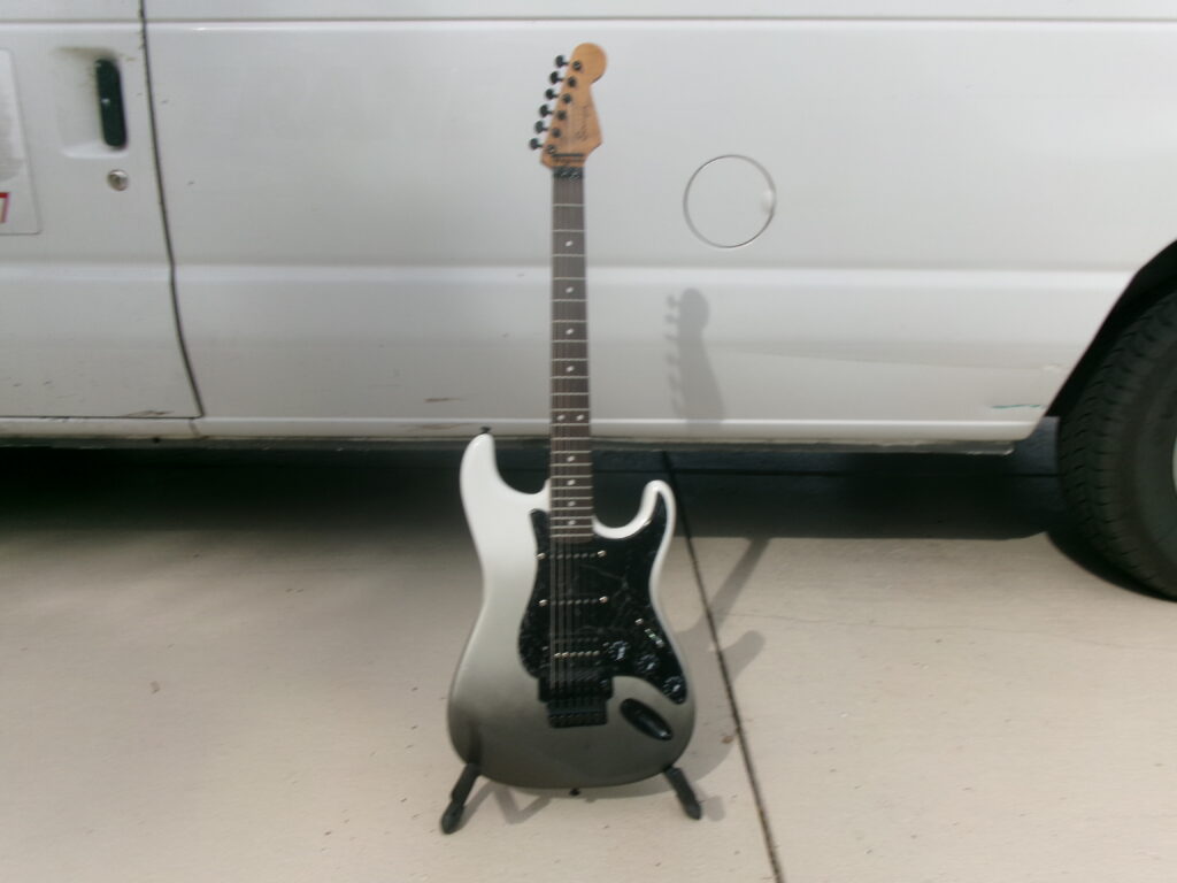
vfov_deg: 49.7
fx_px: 952
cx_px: 588
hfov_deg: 63.4
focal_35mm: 28
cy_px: 442
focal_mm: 5.1
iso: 100
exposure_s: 1/150
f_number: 10.8
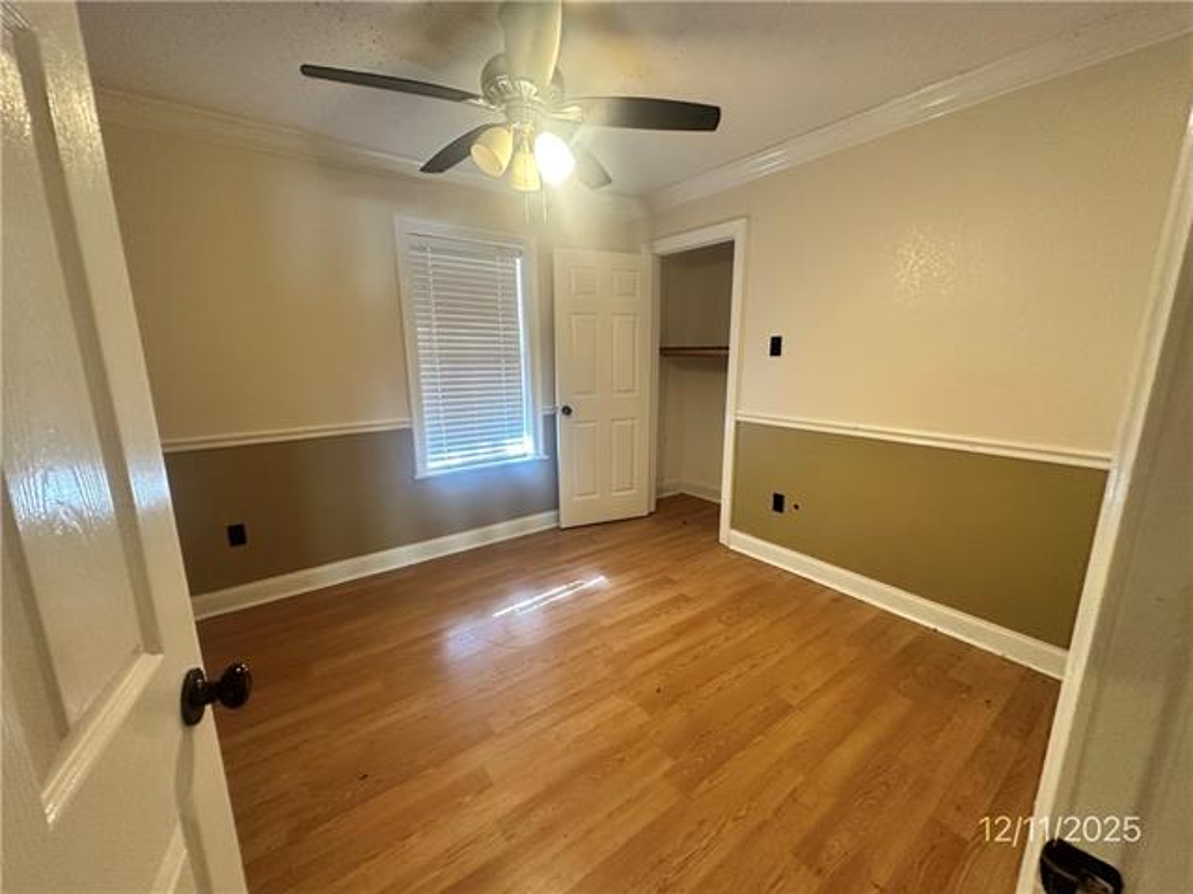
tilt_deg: -12.7
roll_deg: -1.3
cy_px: 447
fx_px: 482
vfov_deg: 85.7
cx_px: 596
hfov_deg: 102.1
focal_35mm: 14
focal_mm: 2.22
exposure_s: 1/60
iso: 400
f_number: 2.2
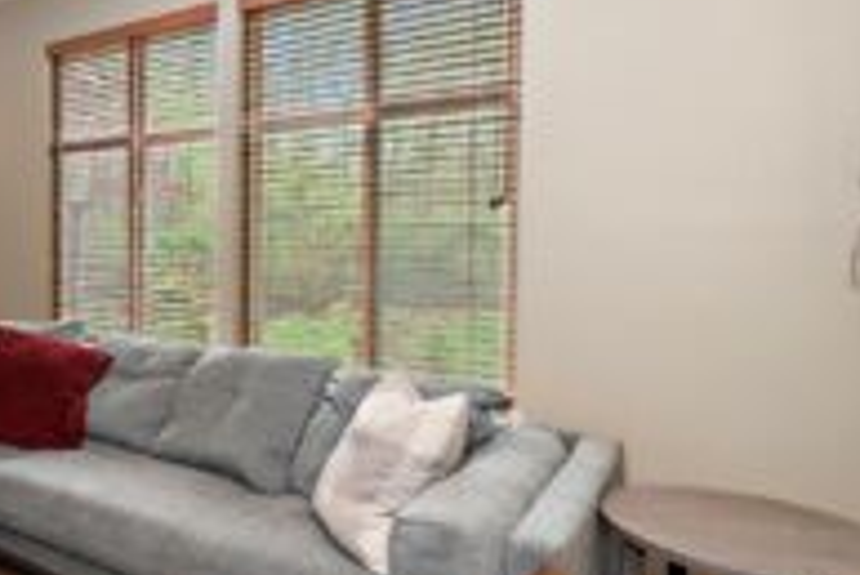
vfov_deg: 44.9
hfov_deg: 56.9
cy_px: 238
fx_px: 693
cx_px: 125
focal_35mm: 29
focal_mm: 14
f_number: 4
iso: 320
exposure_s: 1/8
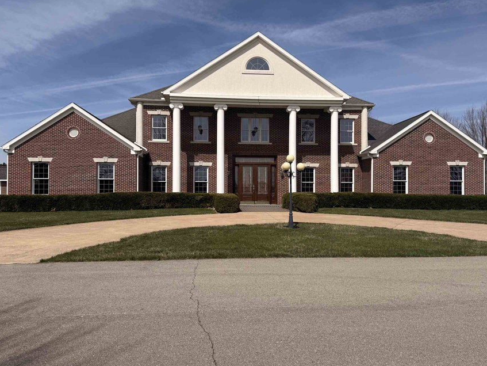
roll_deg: -0.3
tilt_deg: +0.2
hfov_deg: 61.6
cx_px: 256
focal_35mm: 29
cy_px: 184
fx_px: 408
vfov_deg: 48.3
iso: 80
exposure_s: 1/8130
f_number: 1.78
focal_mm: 6.76
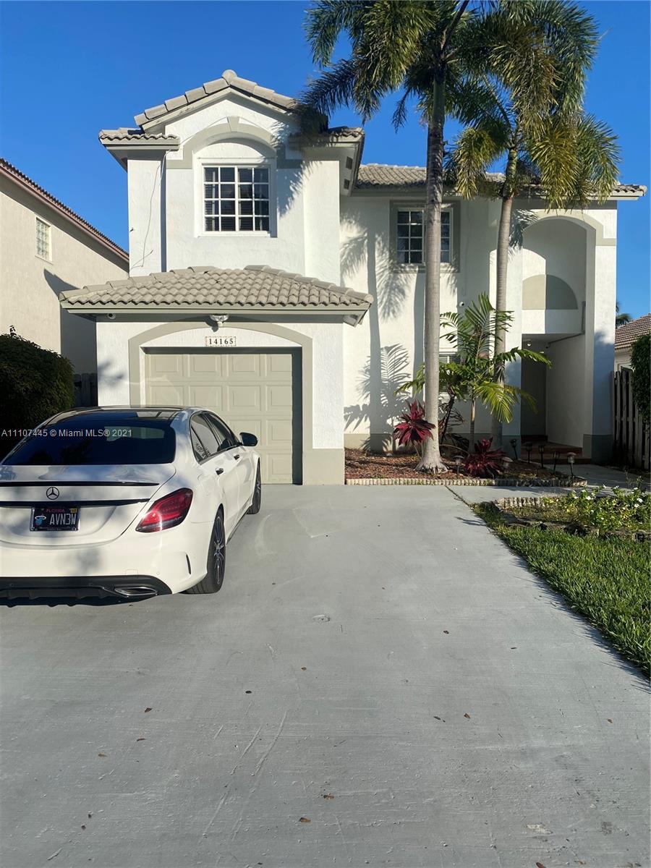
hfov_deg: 53.1
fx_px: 652
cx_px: 326
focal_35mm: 26
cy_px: 434
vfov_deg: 67.3
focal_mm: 4.25
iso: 32
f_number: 1.8
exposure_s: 1/5747
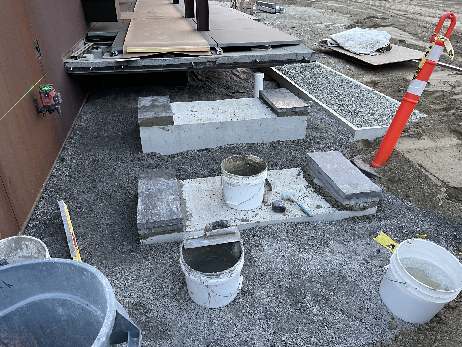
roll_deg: +0.7
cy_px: 174
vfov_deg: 53.1
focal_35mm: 26
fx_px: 347
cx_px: 231
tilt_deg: -31.2
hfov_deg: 67.3
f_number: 1.6
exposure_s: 1/60
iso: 250
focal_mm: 5.1
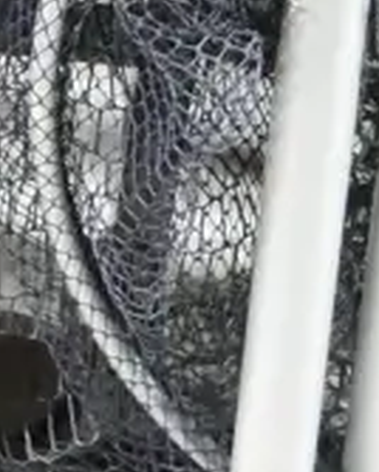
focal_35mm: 227
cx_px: -304
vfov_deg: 7.7
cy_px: -803
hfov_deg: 6.7
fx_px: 3177
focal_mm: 19
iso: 3200
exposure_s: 1/60
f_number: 4.1
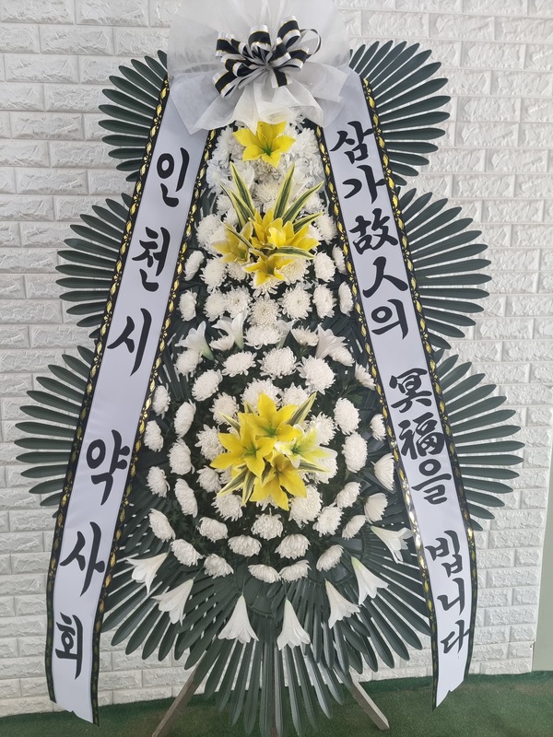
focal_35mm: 24
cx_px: 276
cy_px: 368
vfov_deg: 71.6
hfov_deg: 56.8
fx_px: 511
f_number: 1.8
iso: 250
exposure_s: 1/120
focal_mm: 6.7
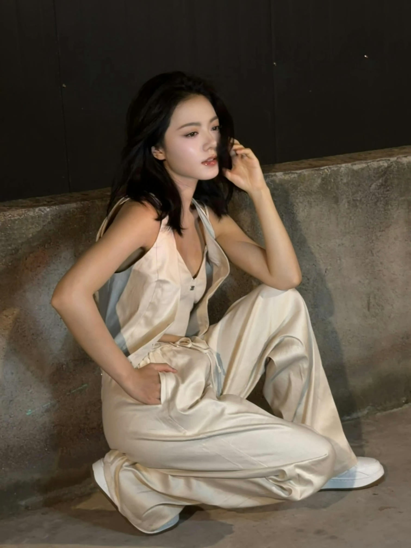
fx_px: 412
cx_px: 206
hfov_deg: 53.1
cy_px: 274
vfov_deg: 67.3
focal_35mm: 26
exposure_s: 1/60
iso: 125
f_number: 1.5
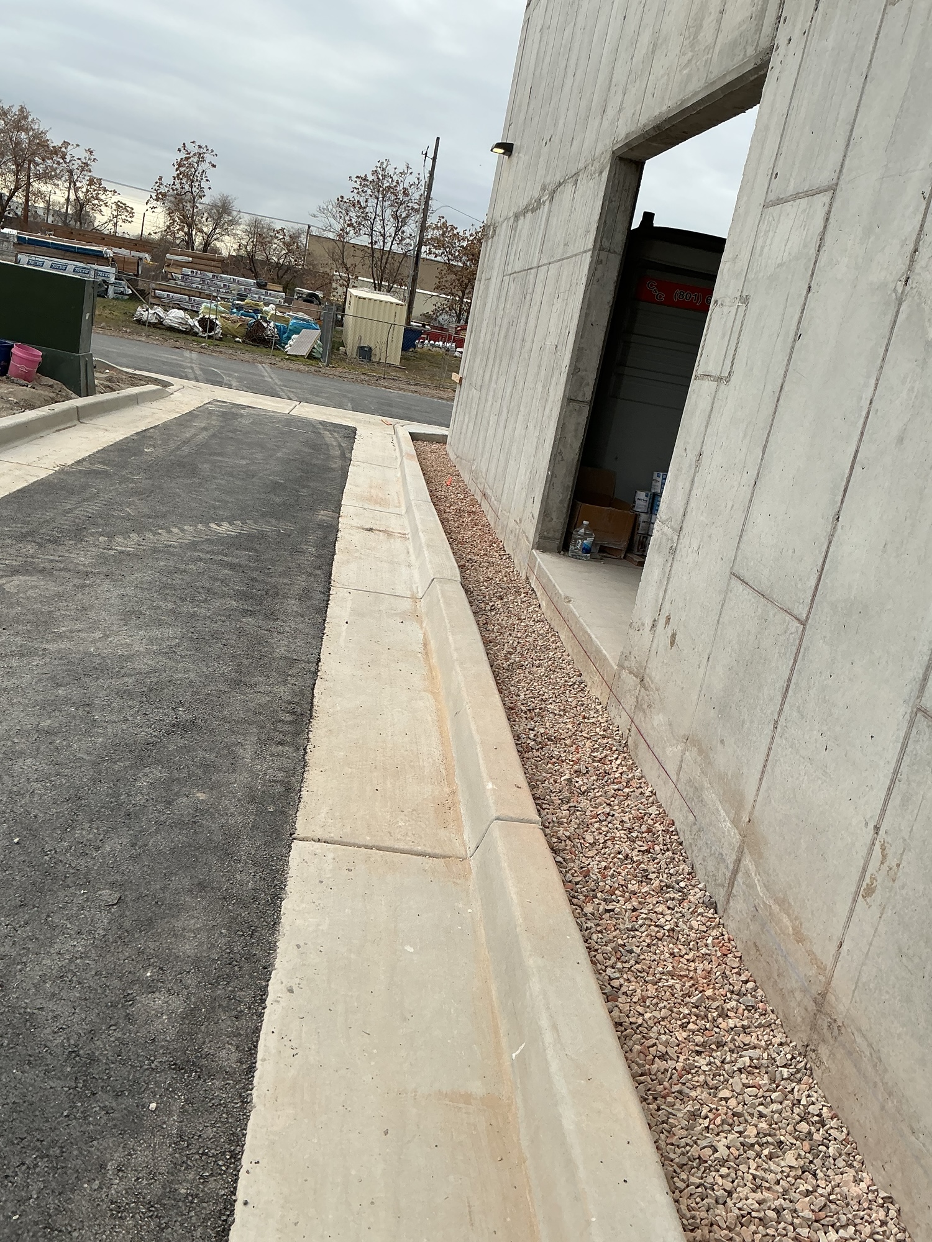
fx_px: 1041
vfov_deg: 61.7
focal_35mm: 29
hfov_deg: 48.2
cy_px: 621
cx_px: 466
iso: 25
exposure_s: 1/1121
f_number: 1.8
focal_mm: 3
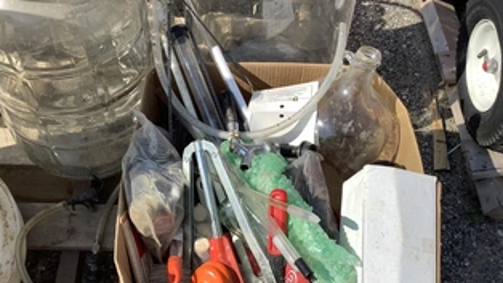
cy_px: 185
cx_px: 261
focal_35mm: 43
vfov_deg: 27.6
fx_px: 574
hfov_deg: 47.3
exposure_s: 1/1381
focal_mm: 3.3
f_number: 2.4
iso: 25
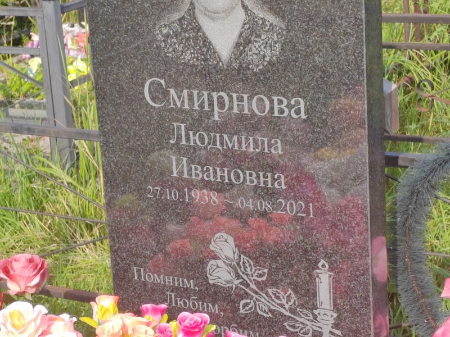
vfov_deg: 15.1
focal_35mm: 98
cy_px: 168
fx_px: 1274
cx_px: 225
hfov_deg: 20.0
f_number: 1.9
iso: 100
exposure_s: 1/720
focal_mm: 5.52
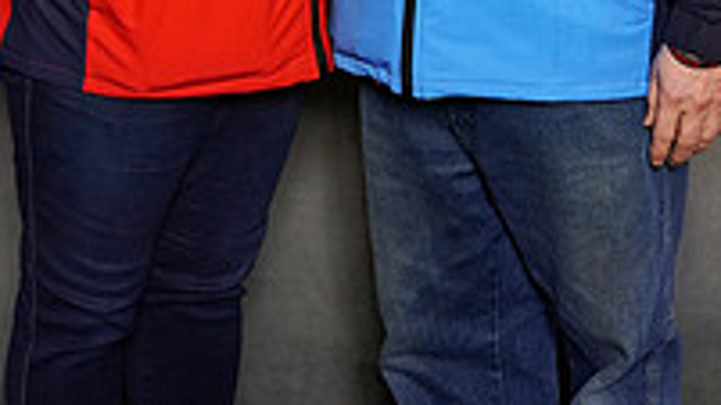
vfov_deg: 8.5
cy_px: -340
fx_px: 2622
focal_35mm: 137
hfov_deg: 15.7
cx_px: 326
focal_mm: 39
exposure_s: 1/100
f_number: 8
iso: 800
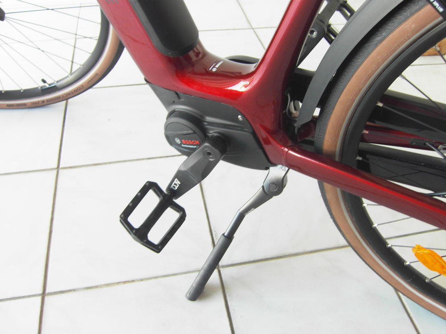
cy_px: 167
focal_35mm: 28
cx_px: 223
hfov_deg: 63.4
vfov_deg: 49.7
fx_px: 361
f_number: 2.8
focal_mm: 6
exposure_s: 1/40
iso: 100
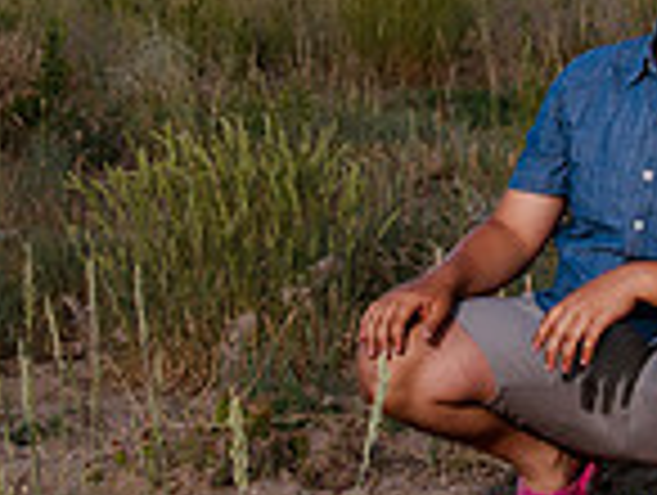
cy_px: 59
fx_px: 3441
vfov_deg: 8.2
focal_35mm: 181
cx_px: 590
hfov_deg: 10.8
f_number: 5.6
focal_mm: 38
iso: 200
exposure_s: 1/250
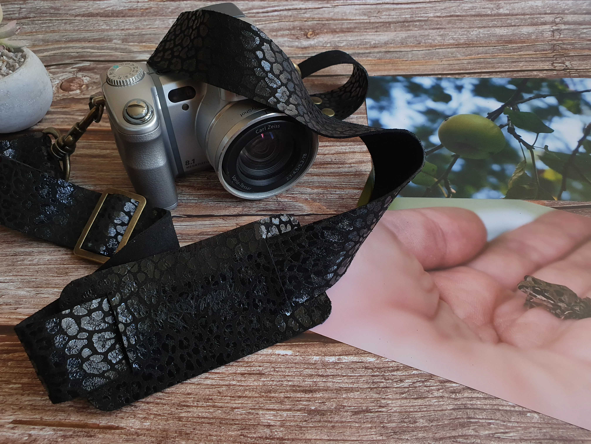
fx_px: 444
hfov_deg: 67.3
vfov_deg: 53.1
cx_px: 296
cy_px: 222
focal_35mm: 26
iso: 200
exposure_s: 1/60
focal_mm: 4.32
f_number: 2.4
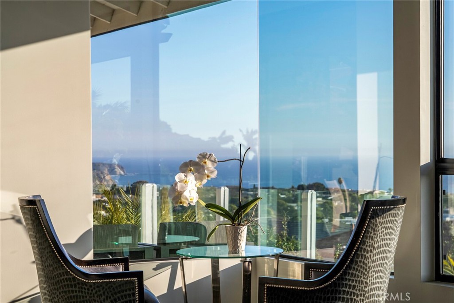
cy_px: 152
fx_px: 920
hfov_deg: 27.7
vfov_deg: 18.7
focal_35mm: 73
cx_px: 227
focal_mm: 73
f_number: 10
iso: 800
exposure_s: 1/1250
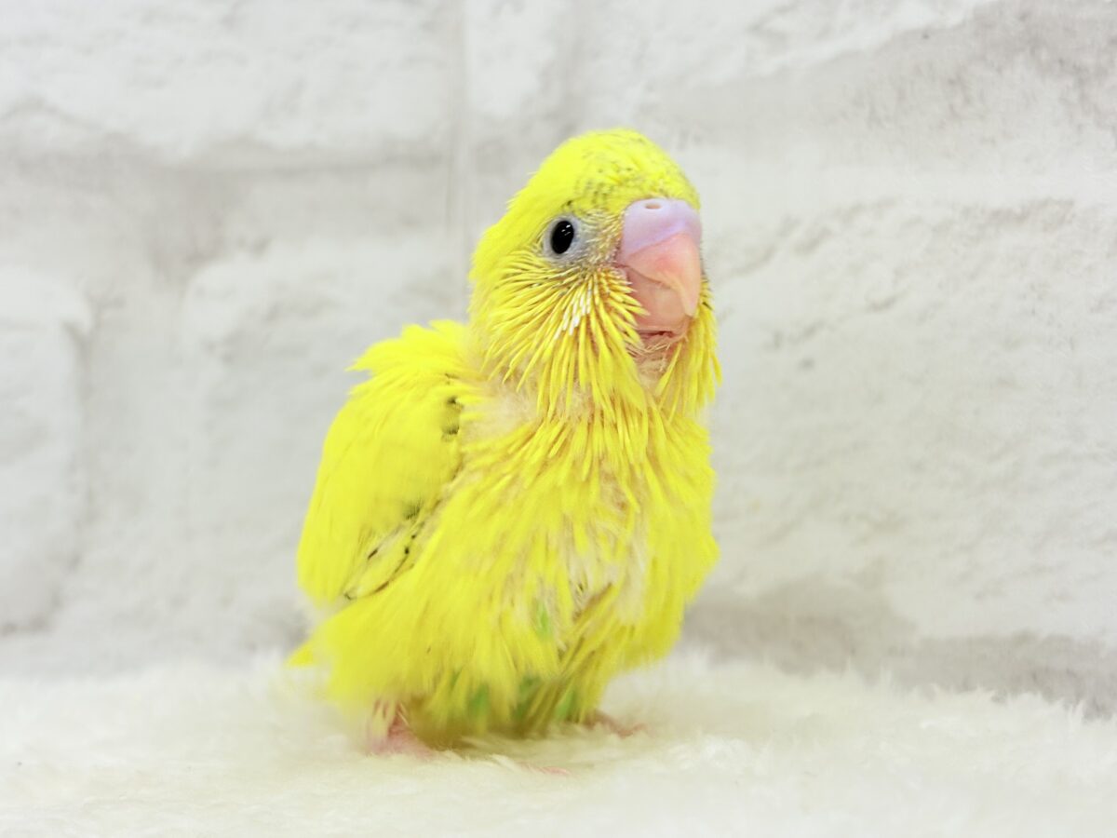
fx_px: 1678
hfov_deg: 36.8
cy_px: 419
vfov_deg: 28.0
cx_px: 558
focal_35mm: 52
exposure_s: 1/100
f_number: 1.6
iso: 50
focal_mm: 5.96
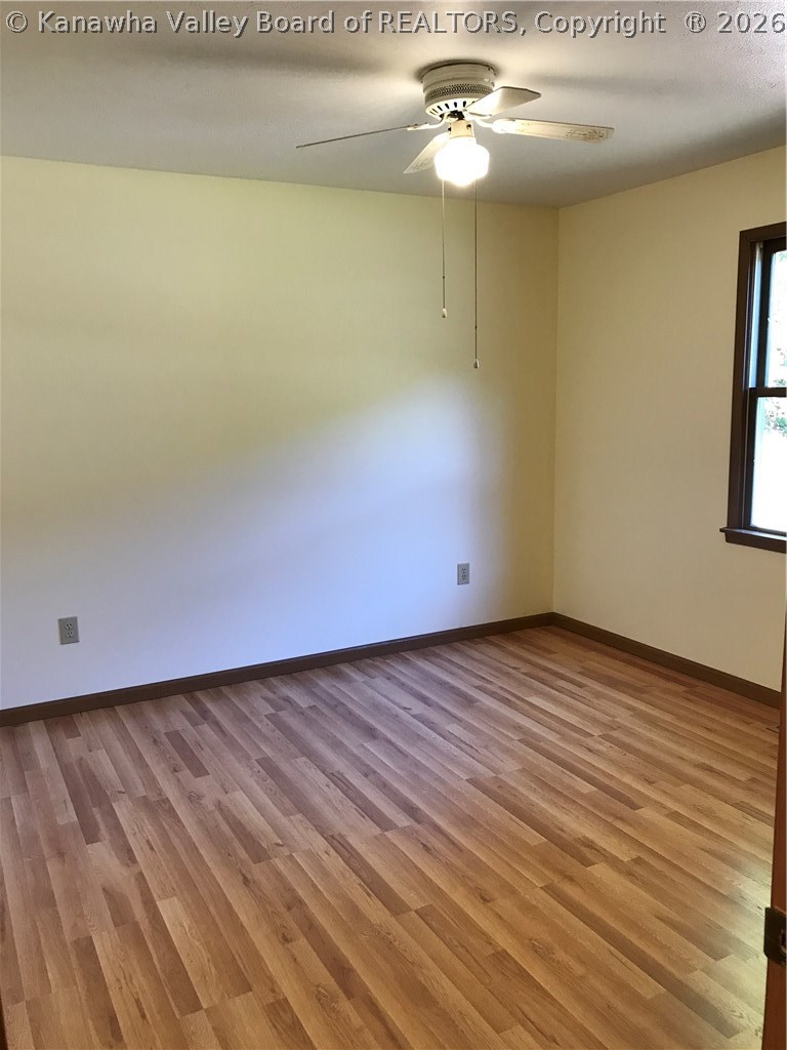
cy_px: 525
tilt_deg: -8.5
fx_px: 849
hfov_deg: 49.7
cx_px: 394
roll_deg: +1.1
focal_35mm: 28
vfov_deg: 63.4
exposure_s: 1/30
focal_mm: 3.99
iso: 32
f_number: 1.8
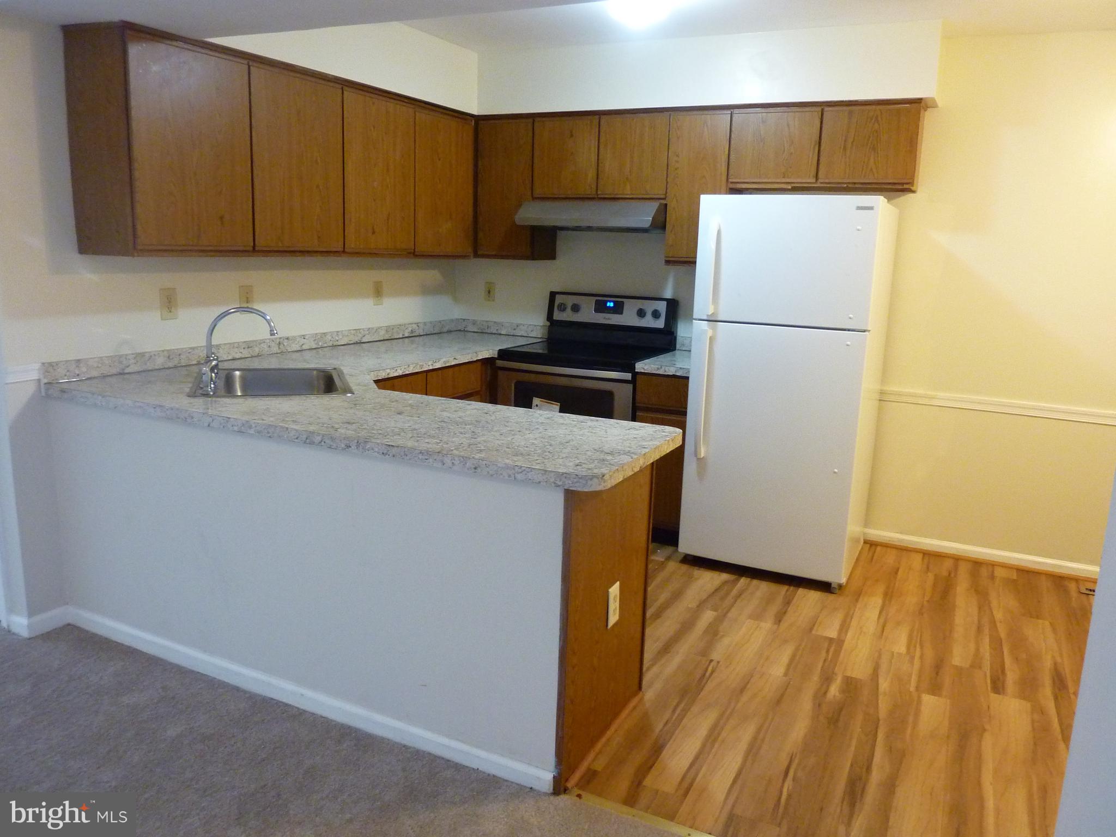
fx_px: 806
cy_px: 418
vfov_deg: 54.9
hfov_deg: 69.4
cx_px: 558
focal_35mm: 25
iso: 400
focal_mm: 4.1
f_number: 3.3
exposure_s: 1/15
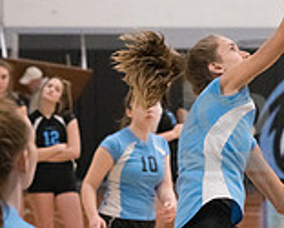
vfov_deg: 6.4
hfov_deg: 7.9
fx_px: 2044
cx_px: 226
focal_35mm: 243
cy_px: 133
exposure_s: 1/800
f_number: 4.5
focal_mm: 90
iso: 8000
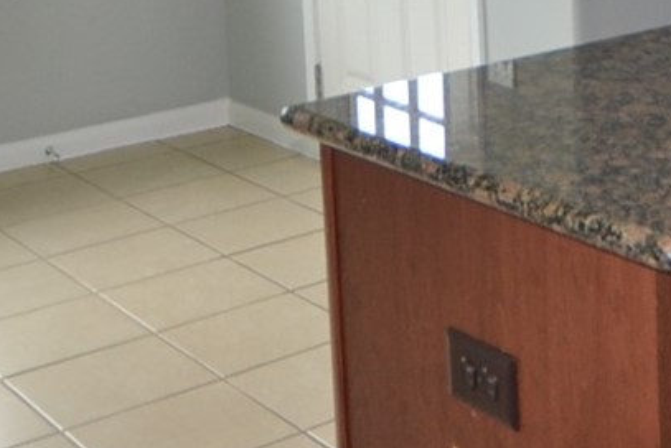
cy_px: -161
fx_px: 1492
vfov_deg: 16.1
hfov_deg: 24.2
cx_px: 678
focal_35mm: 80
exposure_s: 1/125
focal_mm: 10
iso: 320
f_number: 4
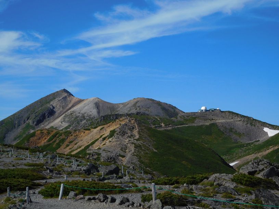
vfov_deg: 23.6
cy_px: 104
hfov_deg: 31.2
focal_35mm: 62
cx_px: 140
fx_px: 500
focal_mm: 11.1
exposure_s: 1/400
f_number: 8.8
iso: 125
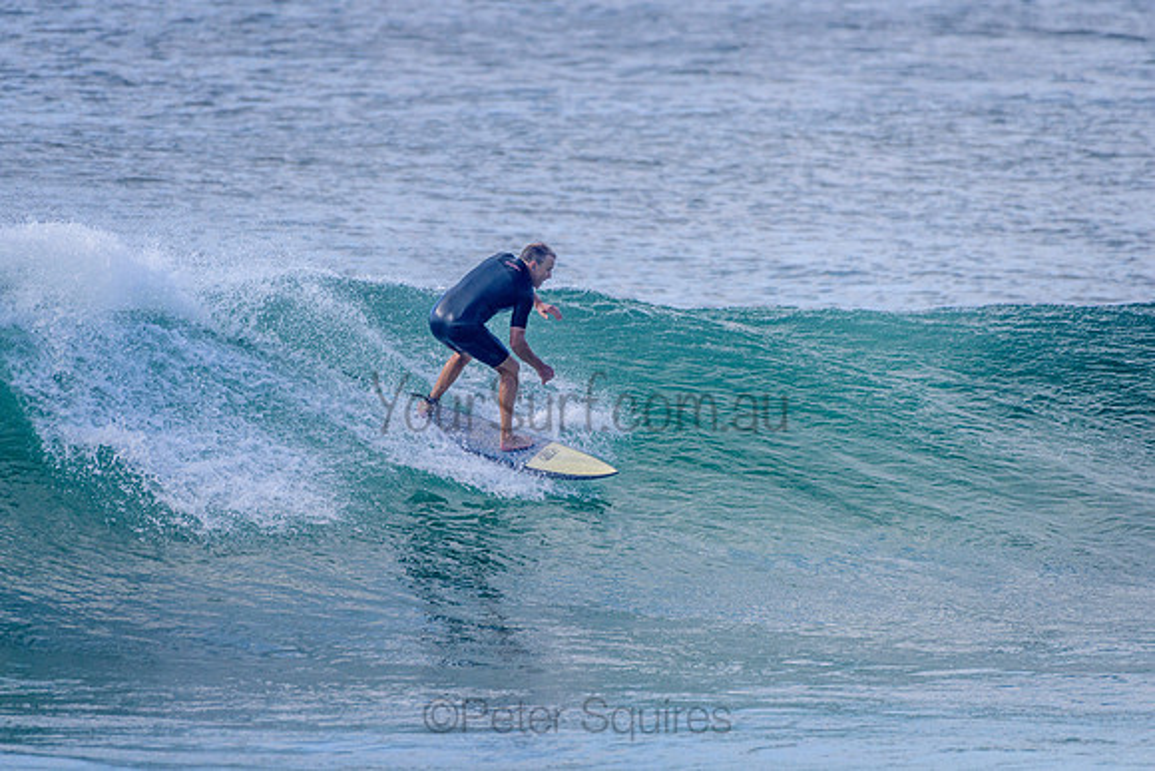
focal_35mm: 612
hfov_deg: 3.4
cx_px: 513
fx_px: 19652
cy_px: 401
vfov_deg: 2.2
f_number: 5.6
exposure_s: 1/2000
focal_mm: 500
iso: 250
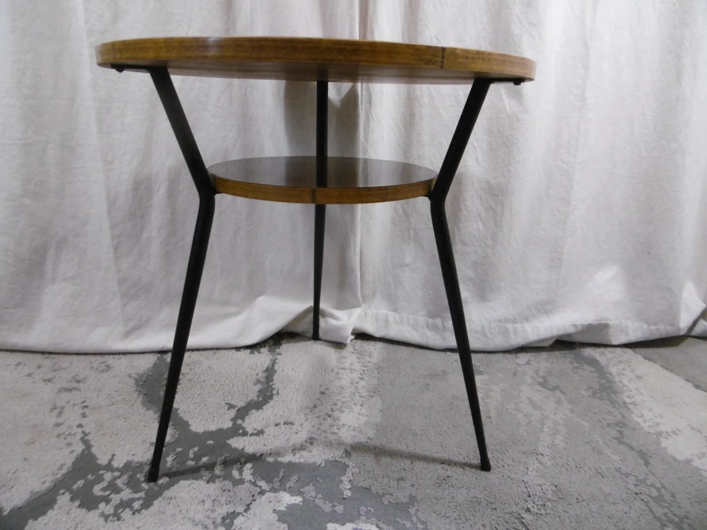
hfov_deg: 71.6
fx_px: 490
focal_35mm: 24
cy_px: 265
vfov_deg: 56.8
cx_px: 354
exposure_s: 1/25
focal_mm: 4.3
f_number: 3.1
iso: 400
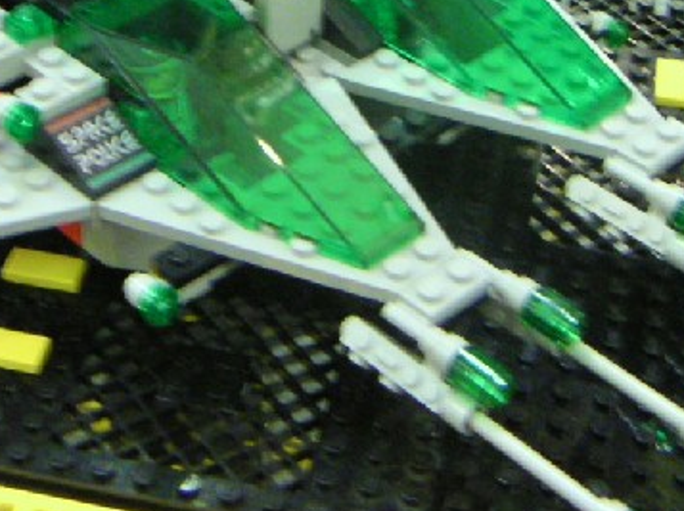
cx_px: 217
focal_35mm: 83
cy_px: 10
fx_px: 1638
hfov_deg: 23.5
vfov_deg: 17.4
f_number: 2.8
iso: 400
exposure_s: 1/10
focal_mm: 4.8
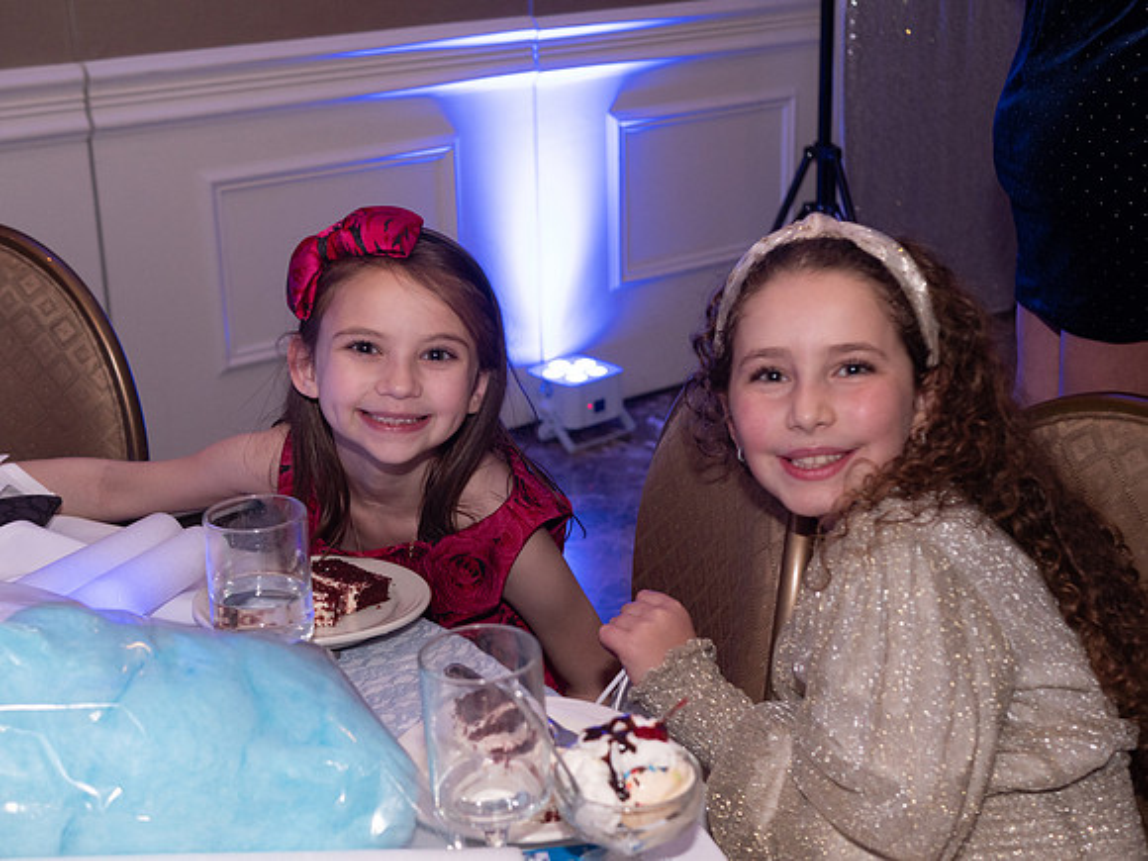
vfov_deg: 29.1
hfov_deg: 38.2
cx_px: 574
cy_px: 430
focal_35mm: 50
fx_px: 1658
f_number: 3.2
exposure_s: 1/80
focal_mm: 25
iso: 640
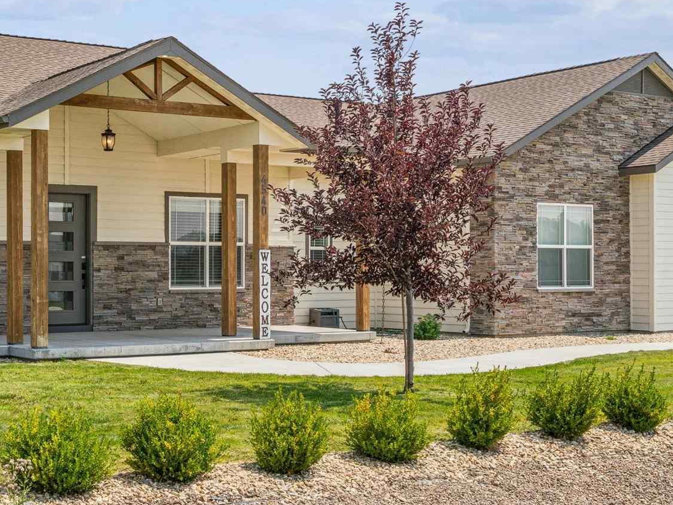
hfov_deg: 33.2
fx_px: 1090
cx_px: 125
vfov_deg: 26.1
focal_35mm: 56
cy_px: 250
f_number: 14
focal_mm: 21.4
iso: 400
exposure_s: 1/200
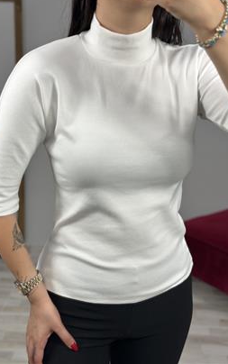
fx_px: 516
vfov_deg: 38.8
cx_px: 99
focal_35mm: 52
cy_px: 180
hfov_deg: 24.9
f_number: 1.78
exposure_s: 1/100
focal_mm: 6.86
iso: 100
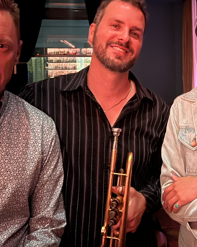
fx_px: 350
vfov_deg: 38.6
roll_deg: +0.6
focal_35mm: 48
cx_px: 168
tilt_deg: -2.3
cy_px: 97
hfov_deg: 30.4
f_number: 1.5
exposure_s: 1/15
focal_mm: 5.7
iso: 1600
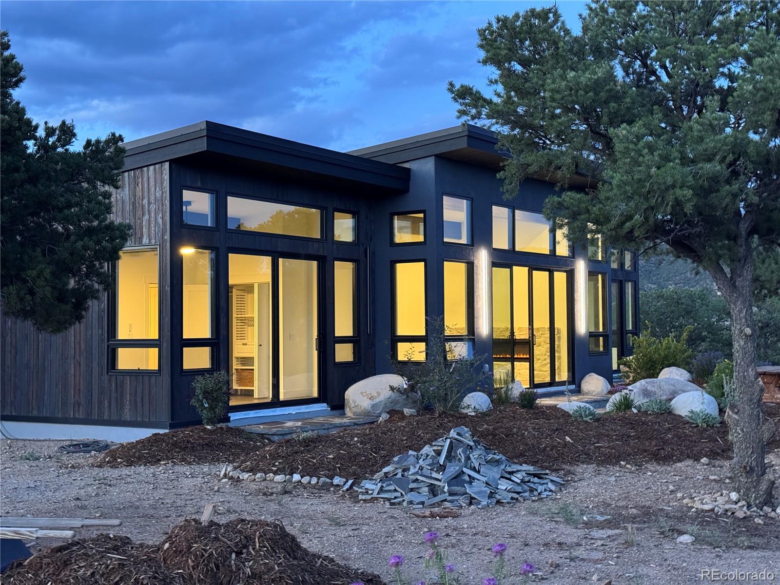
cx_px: 390
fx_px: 1082
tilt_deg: +1.9
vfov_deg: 30.3
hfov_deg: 39.7
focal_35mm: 48
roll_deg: +0.1
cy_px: 292
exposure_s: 1/33
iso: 500
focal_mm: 6.76
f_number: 1.78
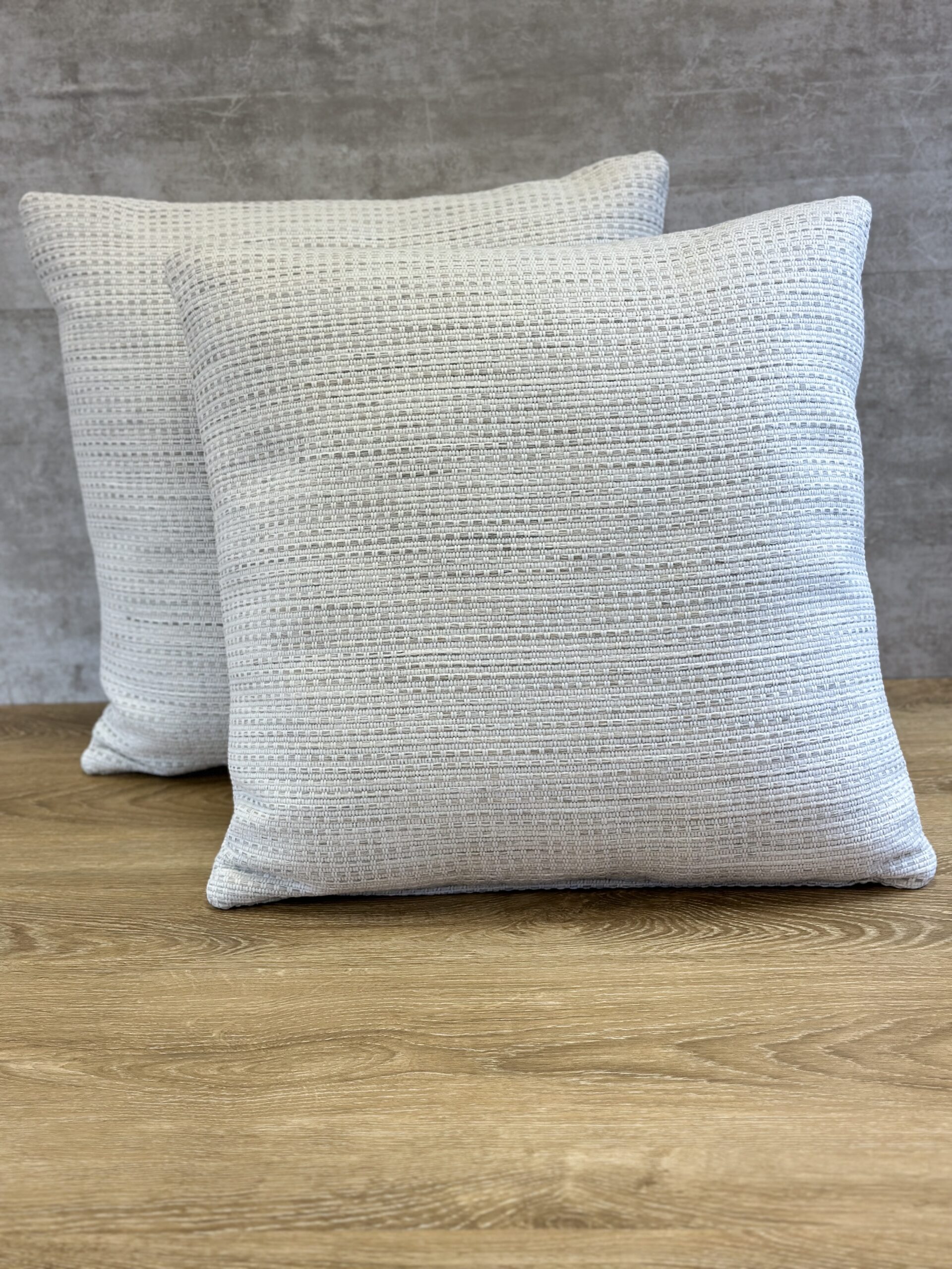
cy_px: 634
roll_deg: +2.9
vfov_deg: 39.7
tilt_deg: -20.0
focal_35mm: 48
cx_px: 476
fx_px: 1760
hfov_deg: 30.3
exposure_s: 1/229
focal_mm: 6.86
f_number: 1.78
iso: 80
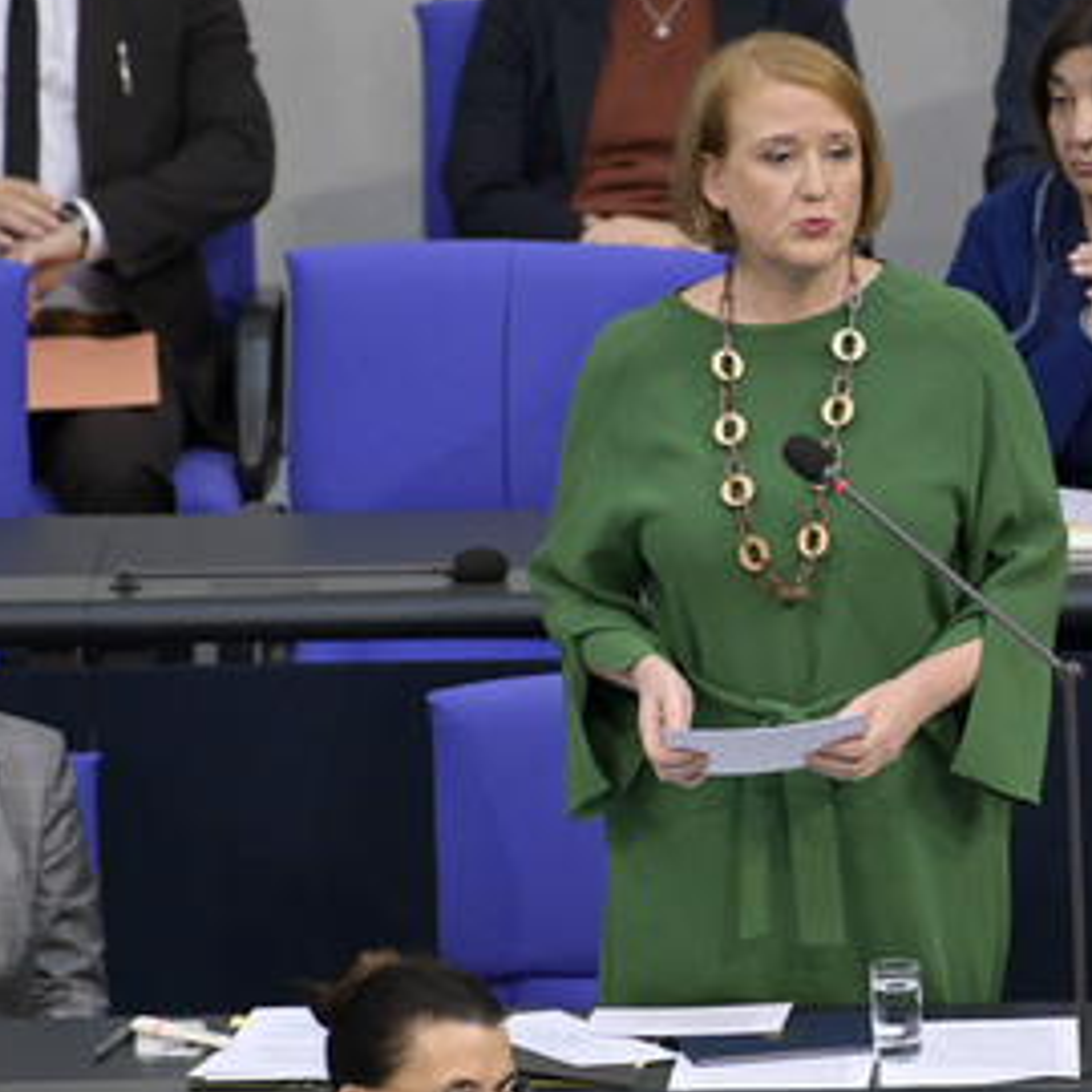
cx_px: 859
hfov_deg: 2.5
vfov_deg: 2.5
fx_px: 25340
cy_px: 542
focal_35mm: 710
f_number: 5.6
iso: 10000
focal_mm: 500
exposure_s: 1/320
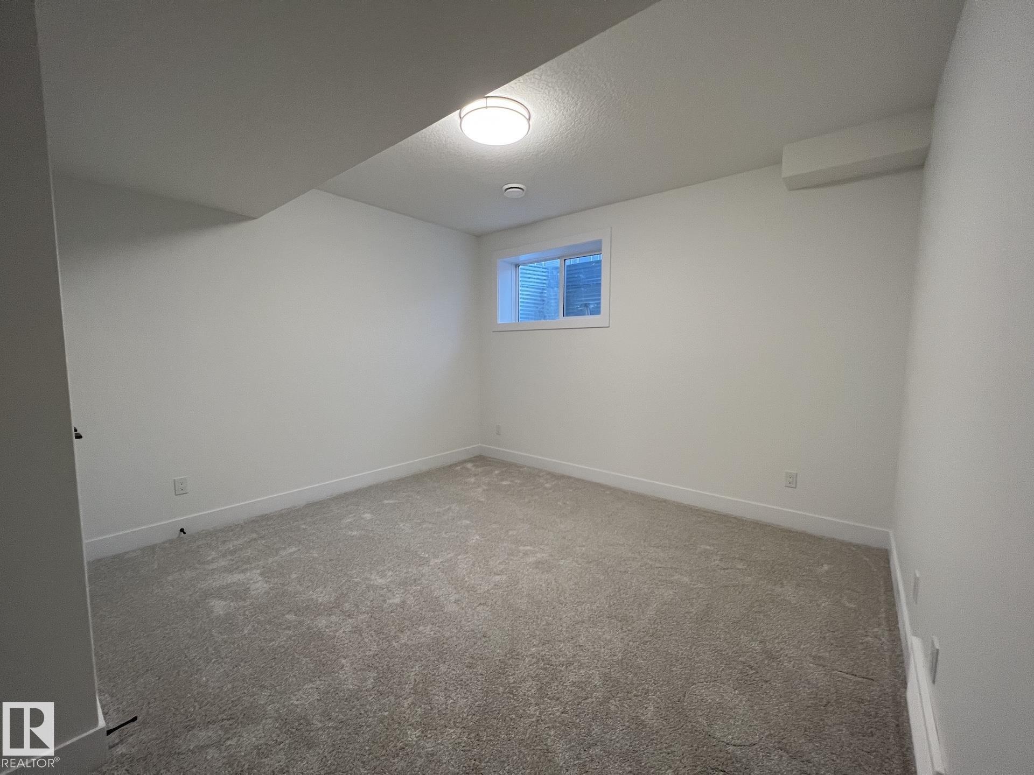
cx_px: 517
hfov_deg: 106.2
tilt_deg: -4.9
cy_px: 388
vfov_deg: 89.9
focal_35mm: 13
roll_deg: -0.5
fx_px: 388
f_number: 1.8
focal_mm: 1.57
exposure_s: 1/120
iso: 200
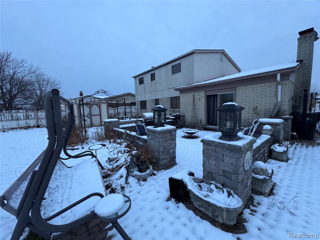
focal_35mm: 14
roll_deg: +0.7
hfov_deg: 102.1
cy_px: 120
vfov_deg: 85.7
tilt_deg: -4.6
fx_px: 129
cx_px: 160
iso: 320
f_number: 2.2
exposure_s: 1/120
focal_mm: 2.22
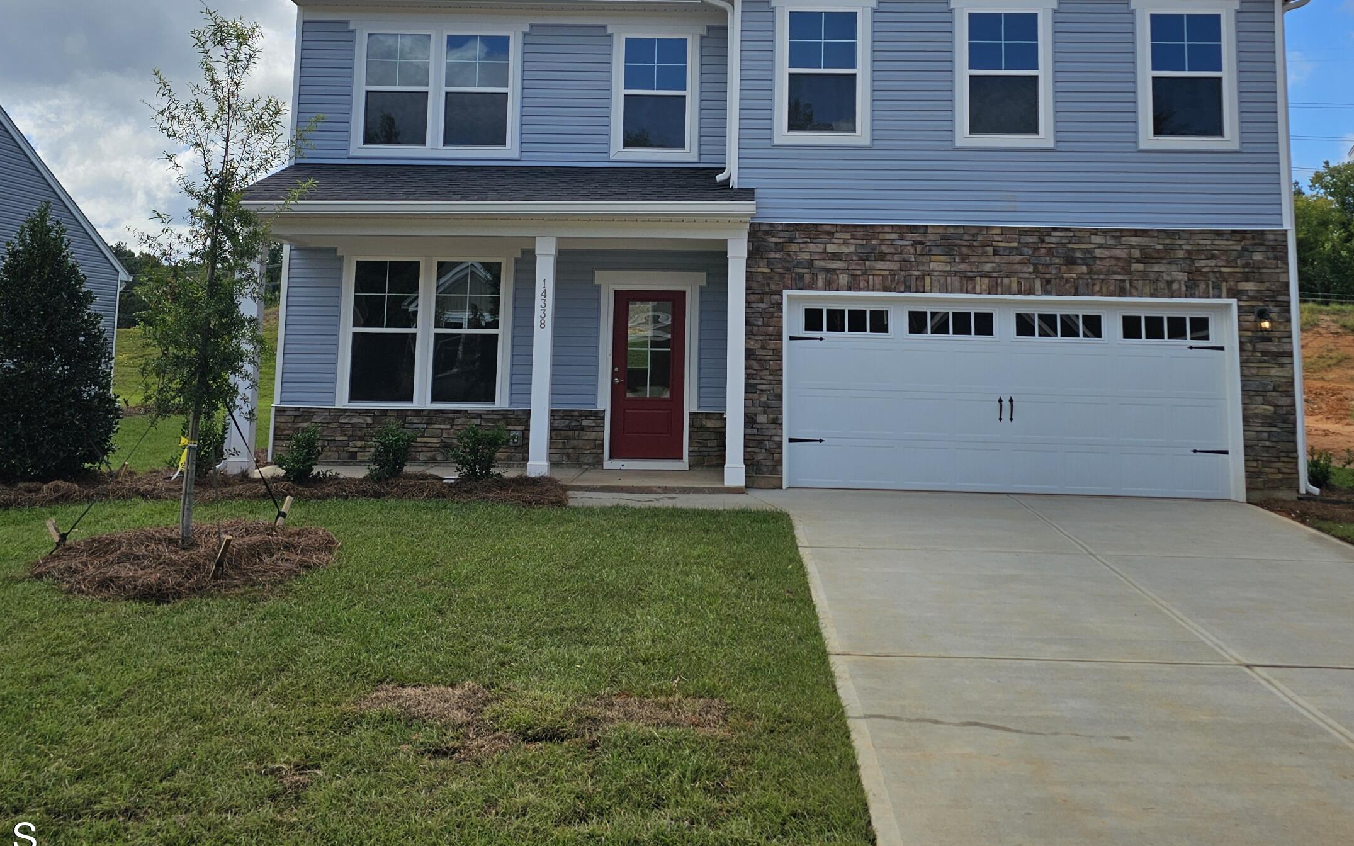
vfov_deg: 36.3
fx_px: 1255
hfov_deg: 56.7
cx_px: 680
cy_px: 195
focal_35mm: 34
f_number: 1.7
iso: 10
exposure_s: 1/1538
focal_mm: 6.3
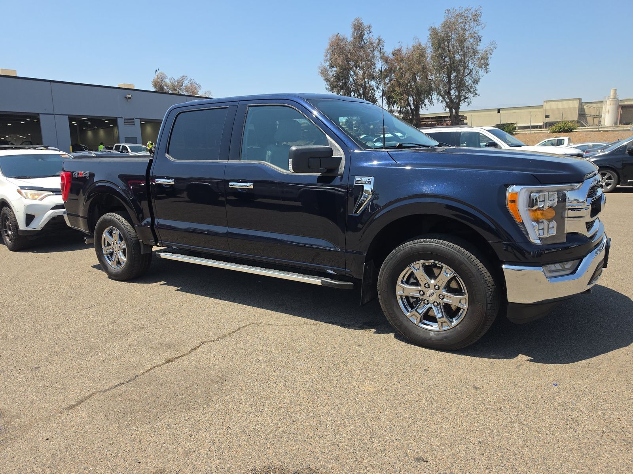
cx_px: 316
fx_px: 421
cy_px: 237
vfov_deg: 58.9
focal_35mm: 23
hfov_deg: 73.9
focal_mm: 6.5
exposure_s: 1/4055
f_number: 1.4
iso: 63
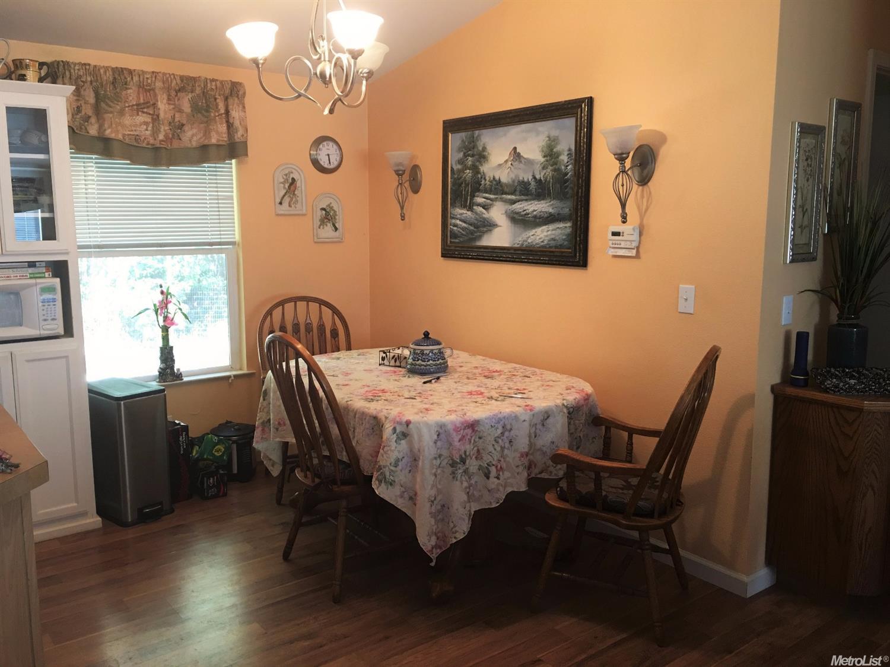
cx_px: 445
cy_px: 334
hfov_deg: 61.7
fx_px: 745
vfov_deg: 48.2
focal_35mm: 29
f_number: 2.2
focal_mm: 4.15
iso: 50
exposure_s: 1/15
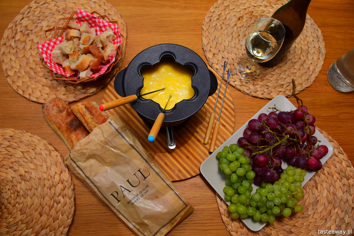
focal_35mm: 27
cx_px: 177
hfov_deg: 67.4
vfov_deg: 47.9
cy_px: 118
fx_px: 265
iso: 400
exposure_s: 1/60
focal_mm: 18
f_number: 7.1
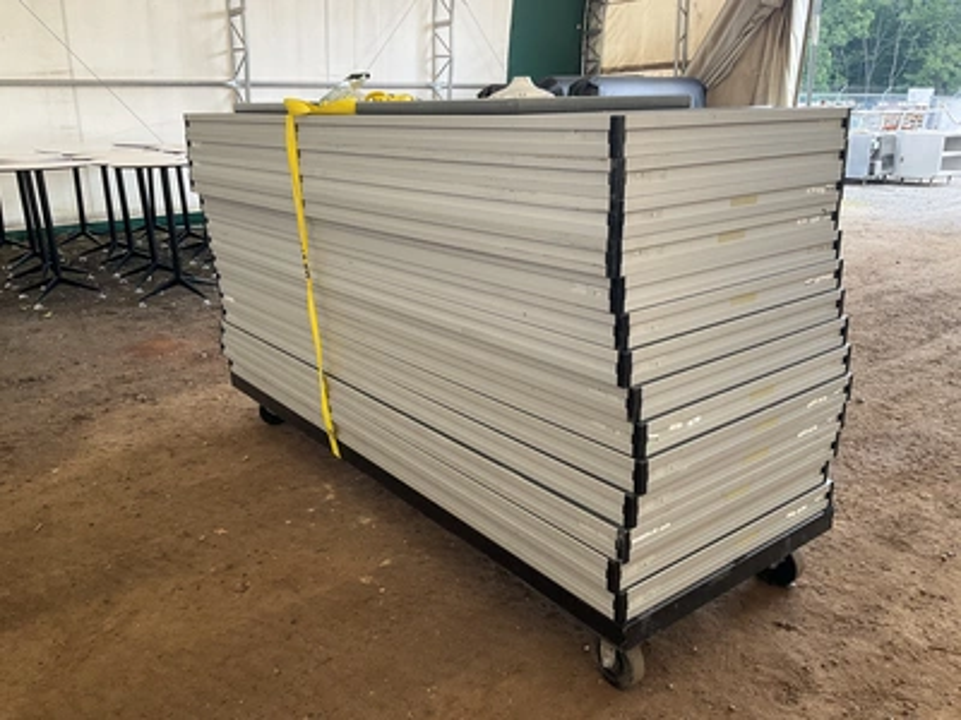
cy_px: 360
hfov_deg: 61.7
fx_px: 805
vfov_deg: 48.2
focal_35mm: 29
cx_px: 480
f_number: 1.8
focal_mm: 3
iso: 40
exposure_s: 1/122
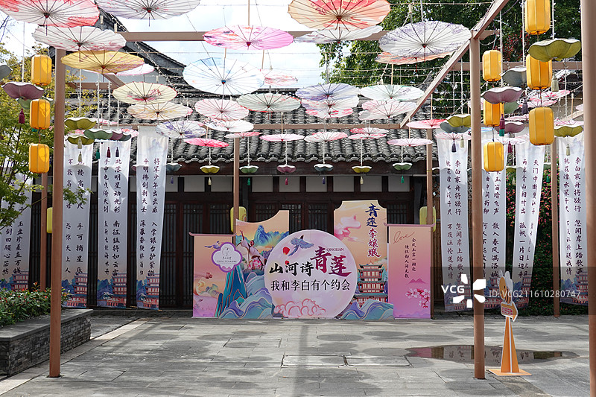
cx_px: 298
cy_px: 198
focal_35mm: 42
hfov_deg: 46.4
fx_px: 695
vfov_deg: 31.9
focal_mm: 15.59
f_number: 5.6
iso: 125
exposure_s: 1/400
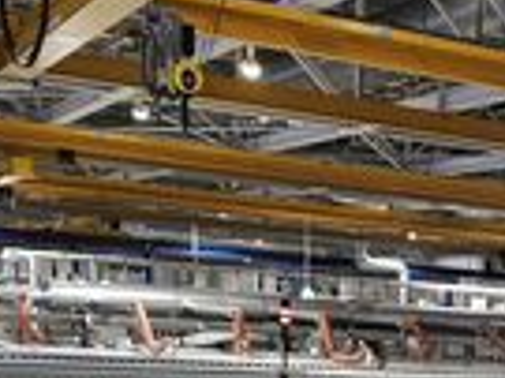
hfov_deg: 21.4
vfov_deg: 16.0
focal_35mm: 85
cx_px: 610
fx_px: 1239
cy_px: 552
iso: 320
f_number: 1.8
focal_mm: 5.4
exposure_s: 1/100
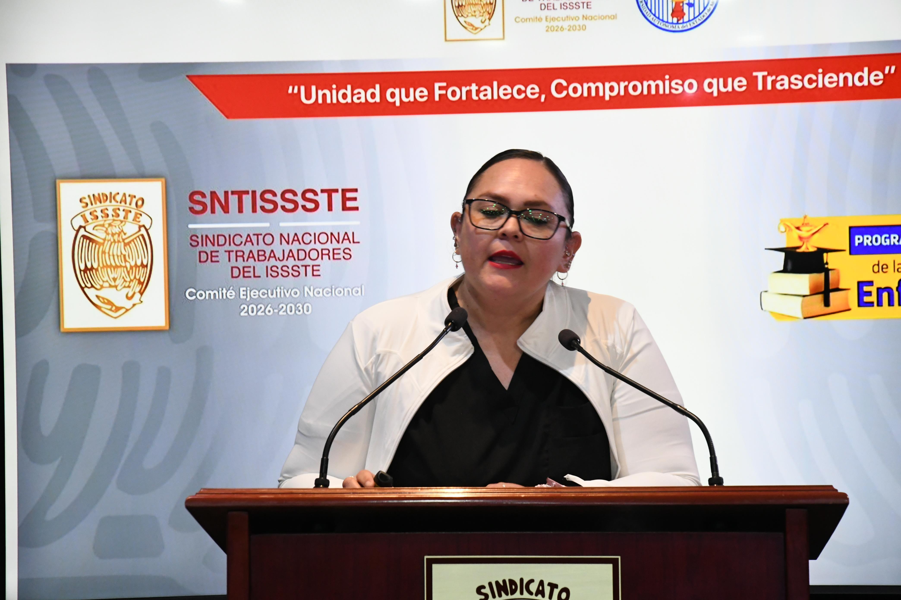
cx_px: 450
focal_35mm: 127
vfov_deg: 10.8
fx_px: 3178
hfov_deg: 16.1
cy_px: 300
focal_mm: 85
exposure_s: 1/60
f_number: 6.3
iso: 4000
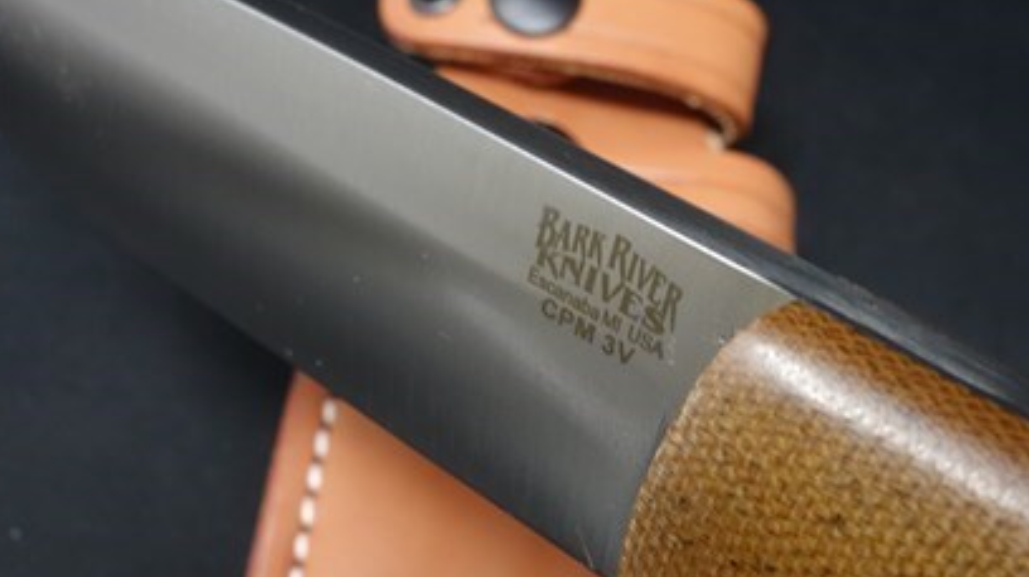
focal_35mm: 46
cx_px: 615
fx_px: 1254
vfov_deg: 25.9
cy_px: 348
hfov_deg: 44.4
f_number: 7.1
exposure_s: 1/30
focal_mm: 10.4
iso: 800
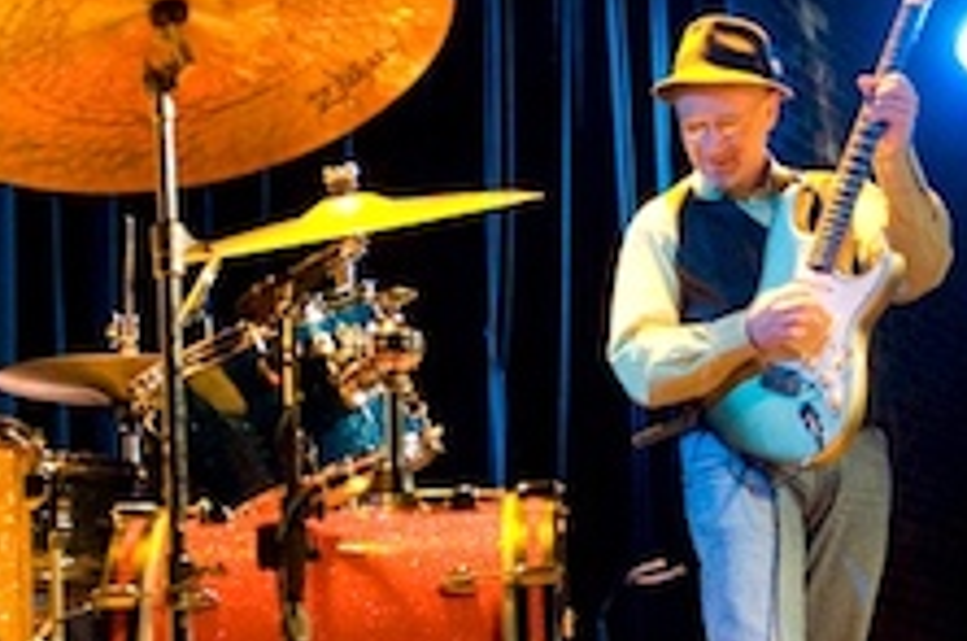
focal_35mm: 72
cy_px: 571
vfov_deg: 18.5
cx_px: 444
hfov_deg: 28.1
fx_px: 1930
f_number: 2.8
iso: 5000
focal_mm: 29
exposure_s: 1/160
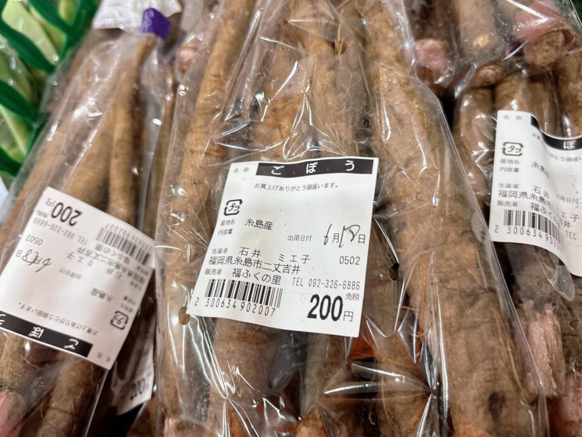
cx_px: 294
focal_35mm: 27
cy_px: 222
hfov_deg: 65.3
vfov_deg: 51.4
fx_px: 454
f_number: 1.6
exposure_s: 1/60
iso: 100
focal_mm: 5.96
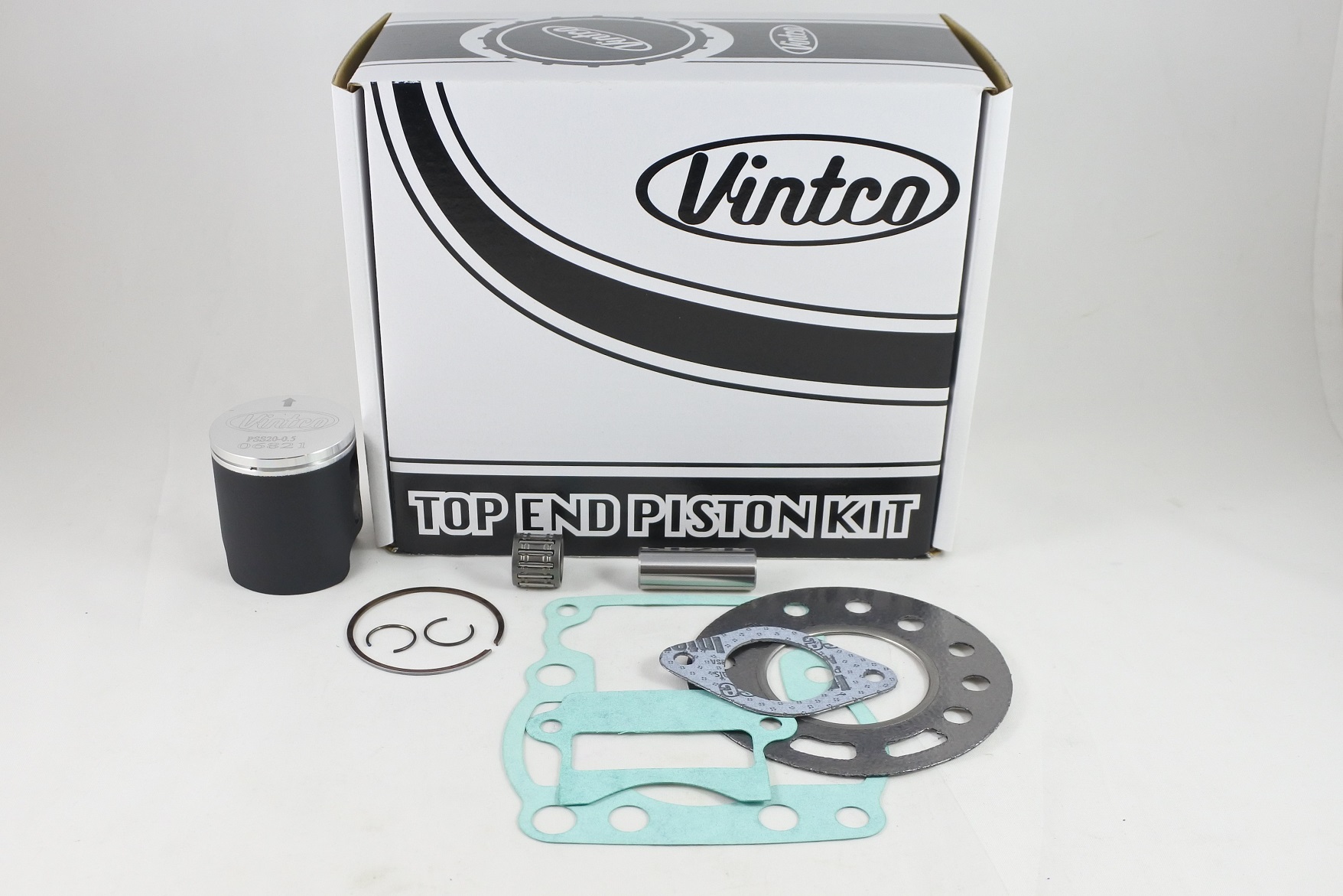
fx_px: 1082
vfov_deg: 45.0
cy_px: 448
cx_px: 672
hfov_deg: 63.7
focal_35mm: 29
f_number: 3.8
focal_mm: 11
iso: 400
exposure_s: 1/125
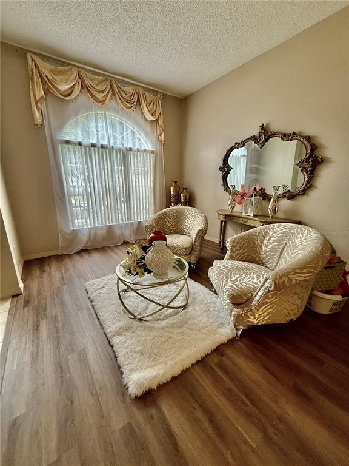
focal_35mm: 14
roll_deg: -0.5
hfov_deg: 85.7
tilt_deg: -14.7
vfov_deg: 102.1
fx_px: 188
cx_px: 174
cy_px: 233
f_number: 2.2
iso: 250
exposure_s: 1/120
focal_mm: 2.22
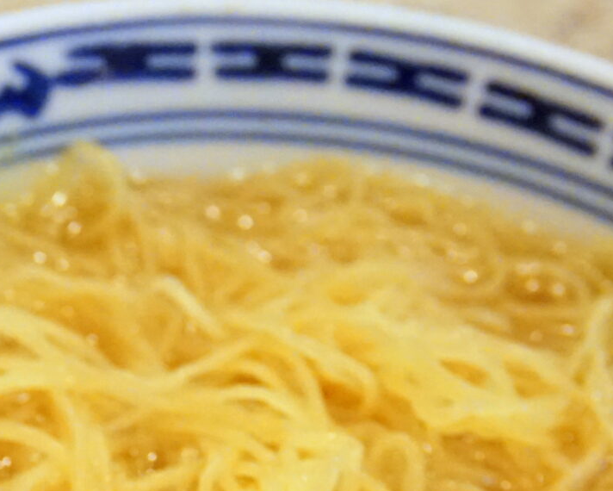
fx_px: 4591
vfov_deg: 6.1
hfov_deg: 7.6
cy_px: 625
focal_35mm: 253
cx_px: -176
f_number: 5.6
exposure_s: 1/60
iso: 3200
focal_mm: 50
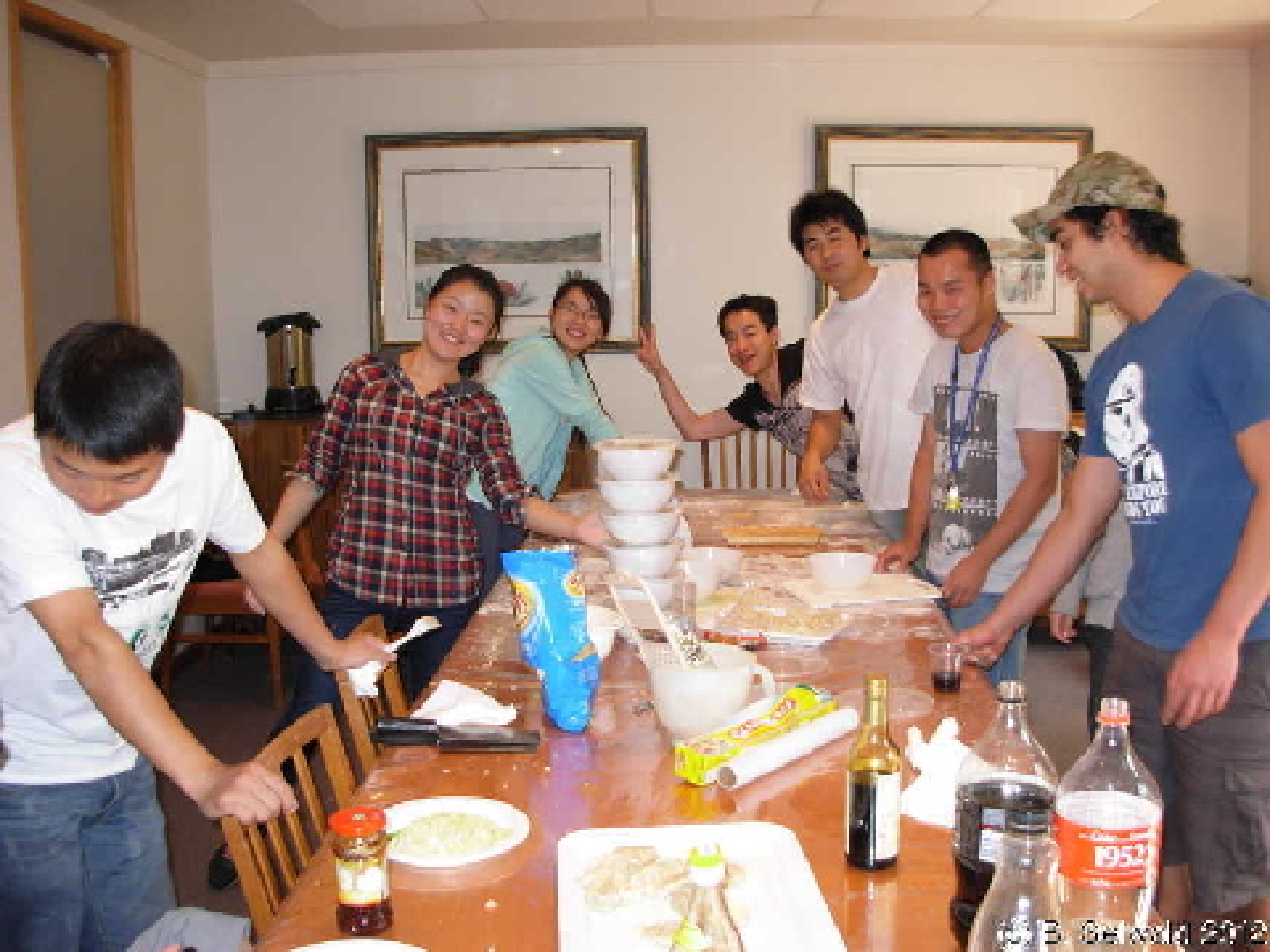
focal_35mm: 38
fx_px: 1394
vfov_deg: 37.7
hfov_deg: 49.0
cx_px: 635
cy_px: 476
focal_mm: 6.3
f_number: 2.9
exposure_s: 1/57
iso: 200
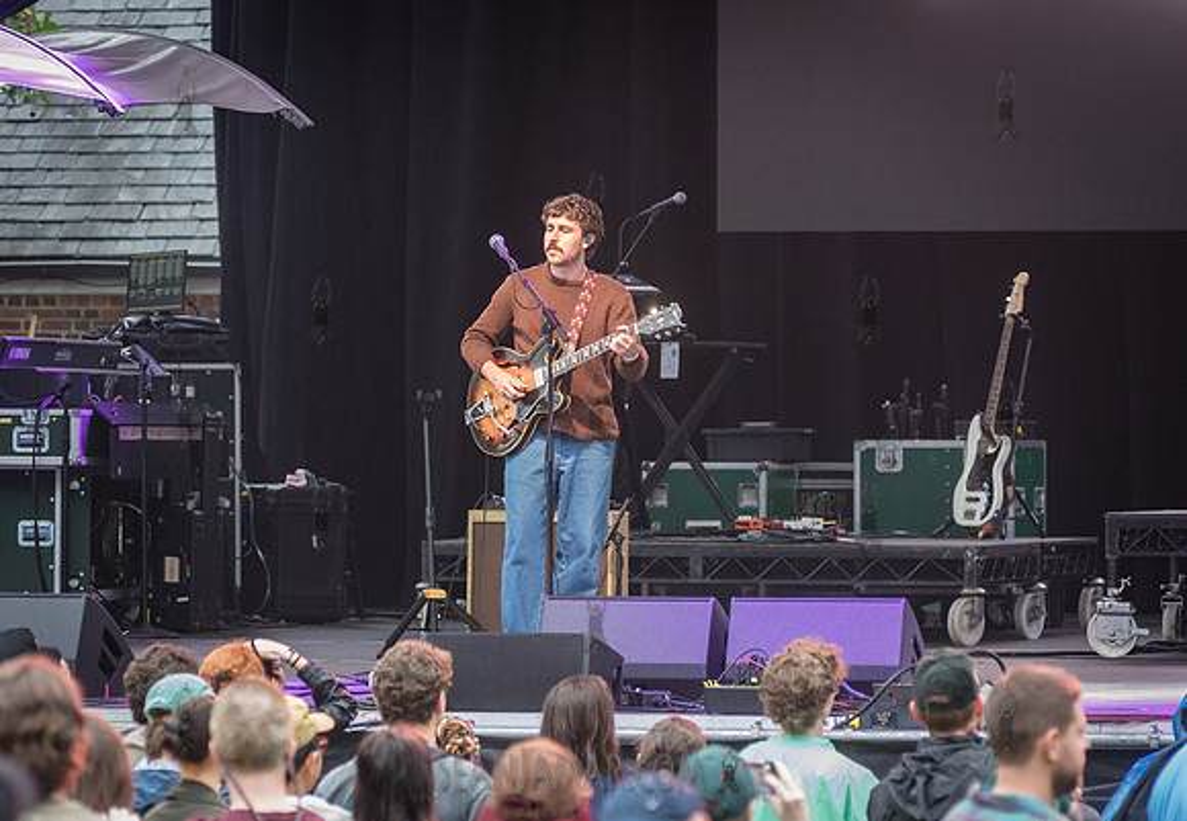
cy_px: 366
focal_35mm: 242
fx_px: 8082
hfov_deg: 8.4
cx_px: 505
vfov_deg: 5.8
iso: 3200
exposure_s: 1/250
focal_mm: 200
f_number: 4.5
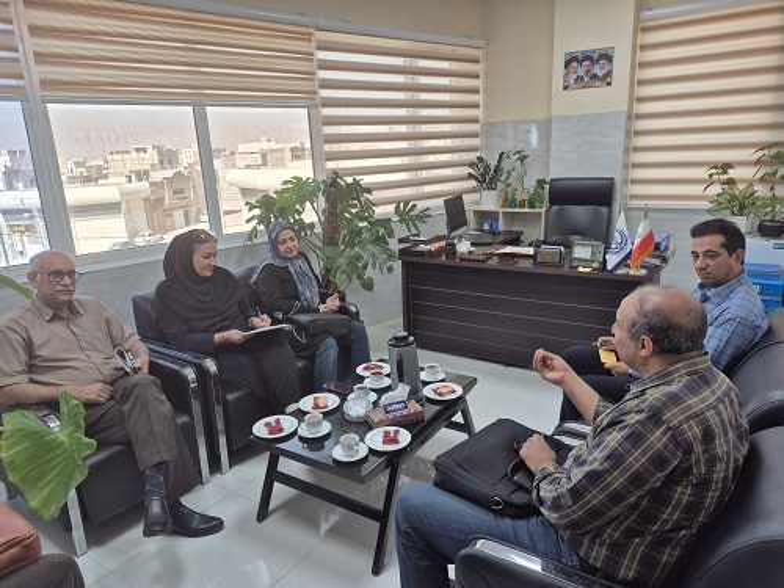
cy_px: 294
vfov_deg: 58.9
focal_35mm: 23
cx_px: 392
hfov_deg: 73.9
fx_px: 521
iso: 25
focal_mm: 5.4
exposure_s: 1/100
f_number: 1.8
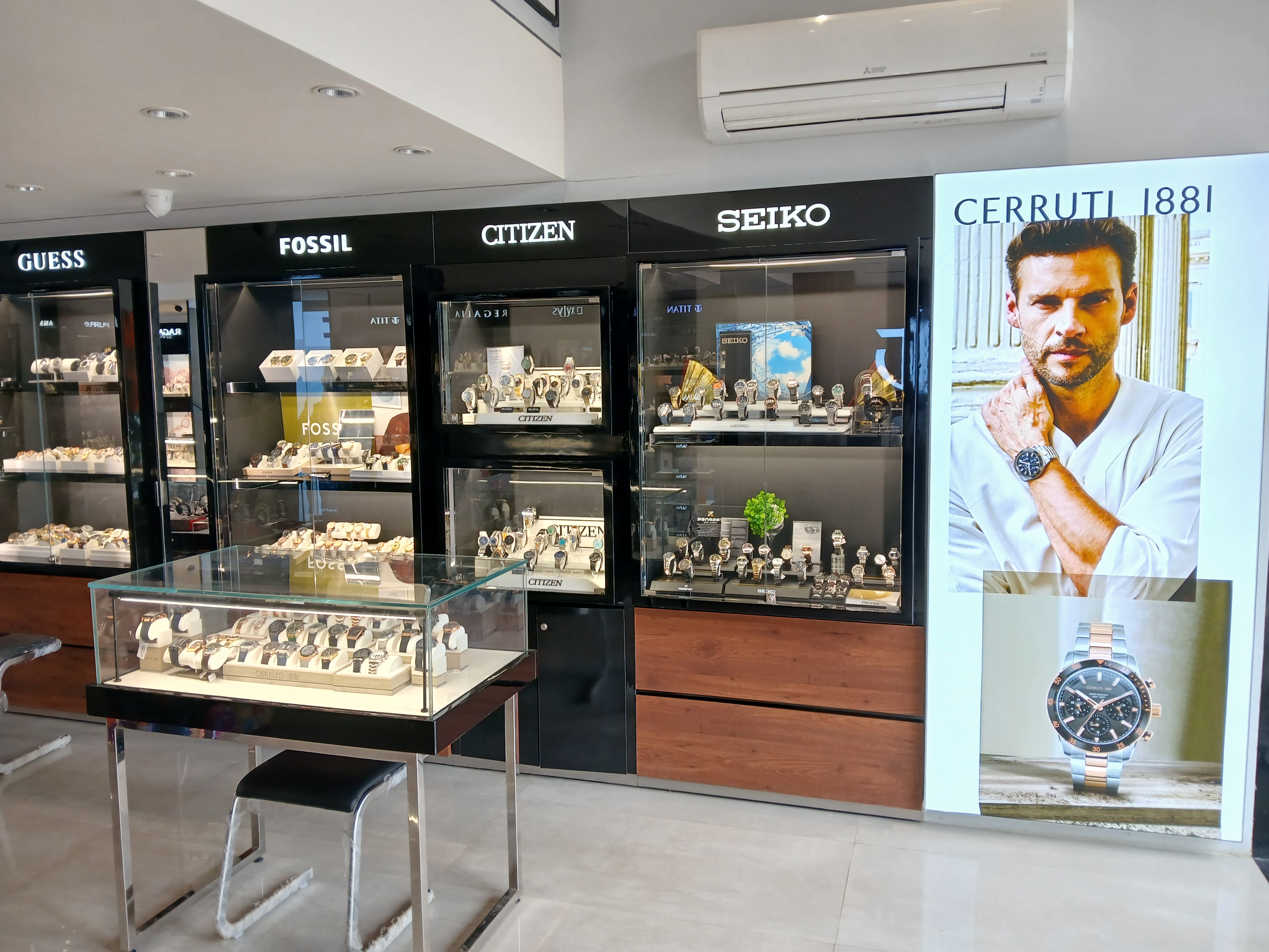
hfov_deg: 67.3
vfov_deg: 53.1
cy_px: 476
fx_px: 953
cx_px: 634
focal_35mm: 26
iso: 40
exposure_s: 1/50
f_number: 1.8
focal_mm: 3.98
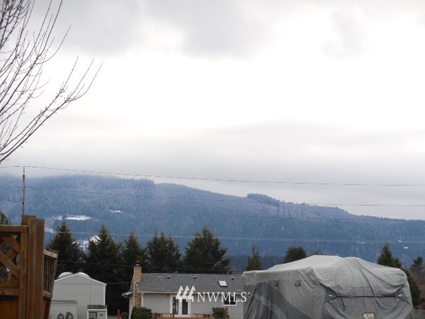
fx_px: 1780
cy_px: 160
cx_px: 212
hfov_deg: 13.6
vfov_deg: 10.2
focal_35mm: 145
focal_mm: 25.8
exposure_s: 1/160
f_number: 5.1
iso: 125
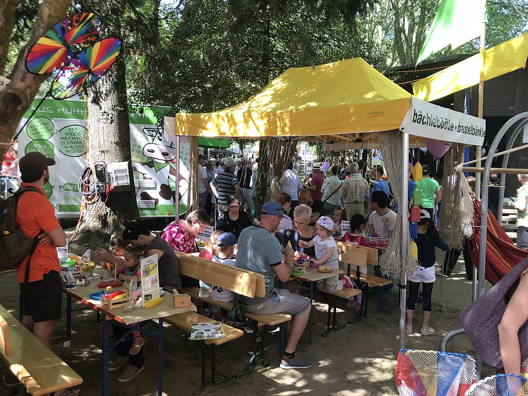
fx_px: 427
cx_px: 264
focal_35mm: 28
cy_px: 198
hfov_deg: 63.4
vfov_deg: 49.8
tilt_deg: -3.8
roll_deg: -1.3
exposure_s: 1/184
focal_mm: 3.99
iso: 20
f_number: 1.8
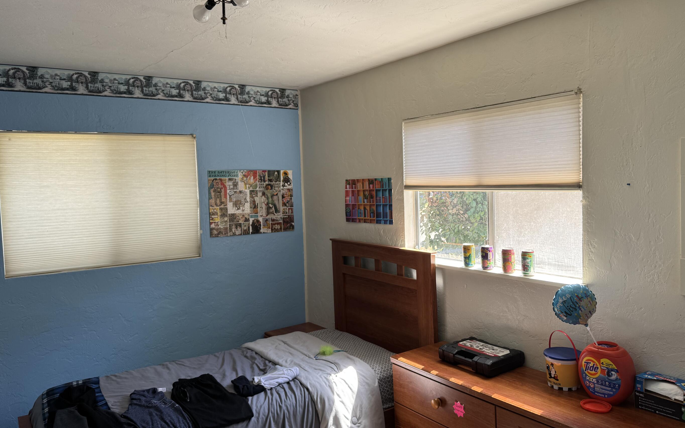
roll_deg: +1.2
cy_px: 212
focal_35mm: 28
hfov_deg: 66.4
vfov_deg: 44.5
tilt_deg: -4.5
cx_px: 357
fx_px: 523
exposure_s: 1/121
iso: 50
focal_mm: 6.76
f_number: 1.78
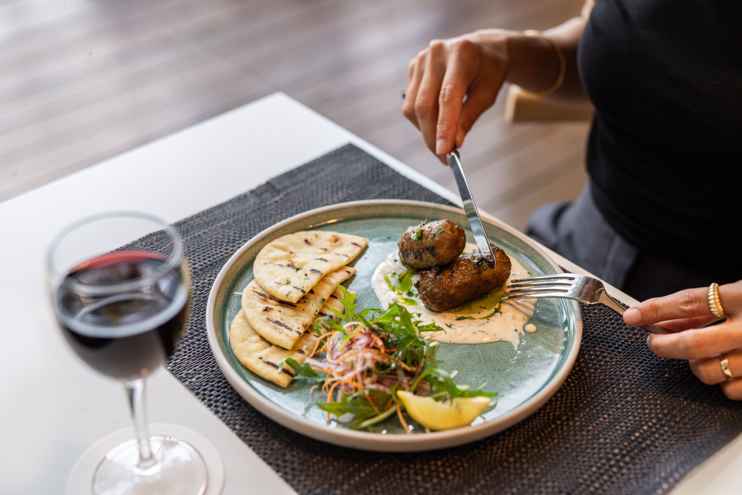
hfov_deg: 39.6
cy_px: 248
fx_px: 1030
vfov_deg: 27.0
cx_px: 371
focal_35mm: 50
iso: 320
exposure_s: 1/80
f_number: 2.5
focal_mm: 50
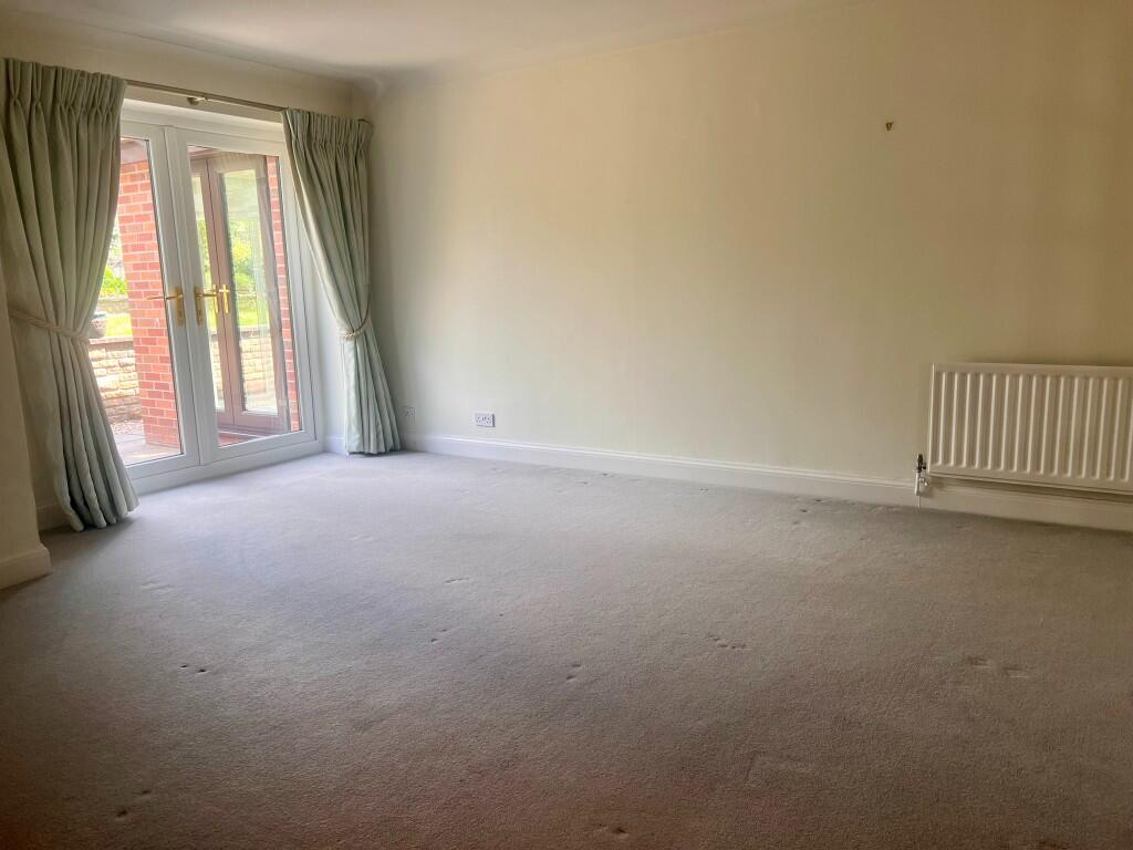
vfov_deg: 53.1
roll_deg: +1.9
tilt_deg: -10.2
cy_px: 425
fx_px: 851
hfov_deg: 67.3
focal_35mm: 26
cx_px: 566
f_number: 1.5
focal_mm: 5.7
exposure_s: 1/121
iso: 50
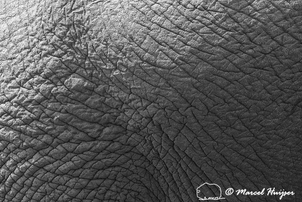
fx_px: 5059
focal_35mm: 603
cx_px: 151
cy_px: 101
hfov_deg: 3.4
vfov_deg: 2.3
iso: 1250
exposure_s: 1/1000
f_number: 9
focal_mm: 600
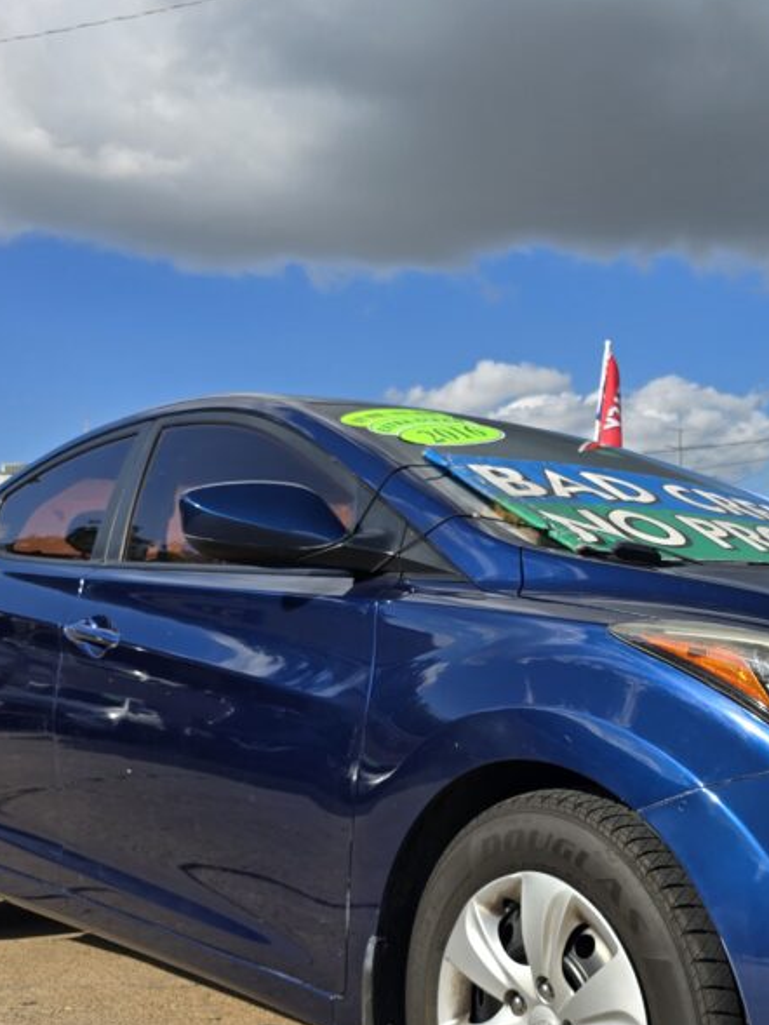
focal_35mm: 40
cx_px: 675
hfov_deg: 34.2
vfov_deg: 46.3
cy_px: 656
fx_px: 1184
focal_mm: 6.3
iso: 12
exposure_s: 1/981
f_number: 1.7
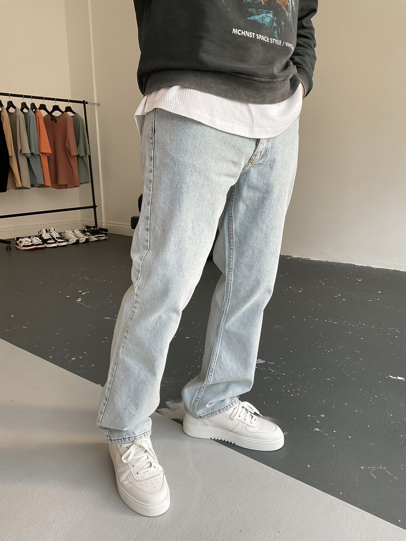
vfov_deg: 61.7
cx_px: 203
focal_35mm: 29
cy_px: 270
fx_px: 454
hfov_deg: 48.2
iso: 64
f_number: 1.8
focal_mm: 3
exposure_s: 1/120
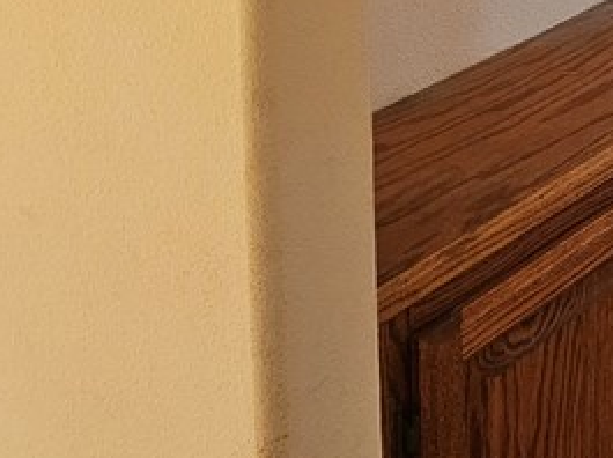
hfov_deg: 17.4
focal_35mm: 89
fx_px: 1574
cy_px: -359
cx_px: 1138
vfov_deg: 14.6
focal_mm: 6.3
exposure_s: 1/120
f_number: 1.7
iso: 640
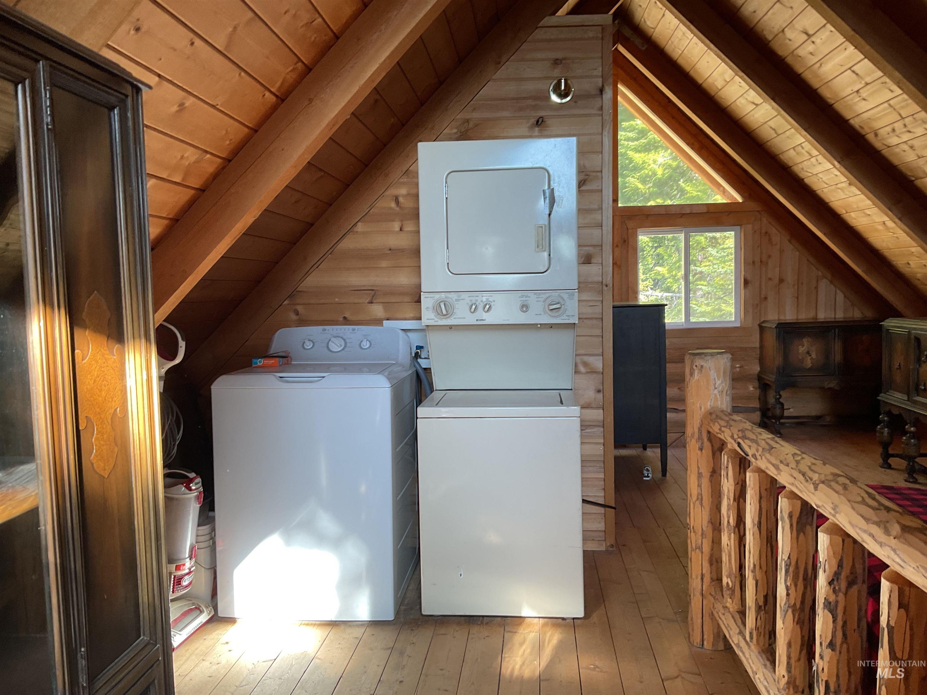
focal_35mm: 29
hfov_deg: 61.7
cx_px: 464
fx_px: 777
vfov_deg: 48.2
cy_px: 348
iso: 32
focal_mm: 3
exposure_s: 1/60
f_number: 1.8
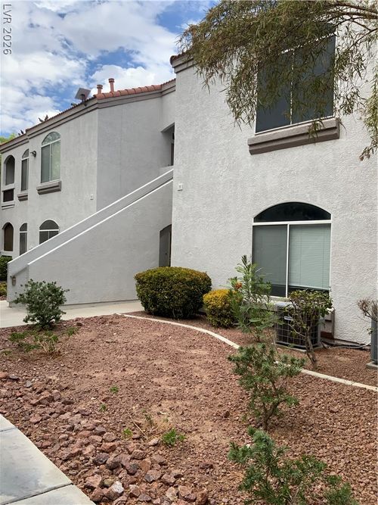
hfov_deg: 48.2
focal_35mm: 29
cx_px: 189
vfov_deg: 61.7
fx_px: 422
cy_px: 252
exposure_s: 1/599
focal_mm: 3
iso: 16
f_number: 1.8
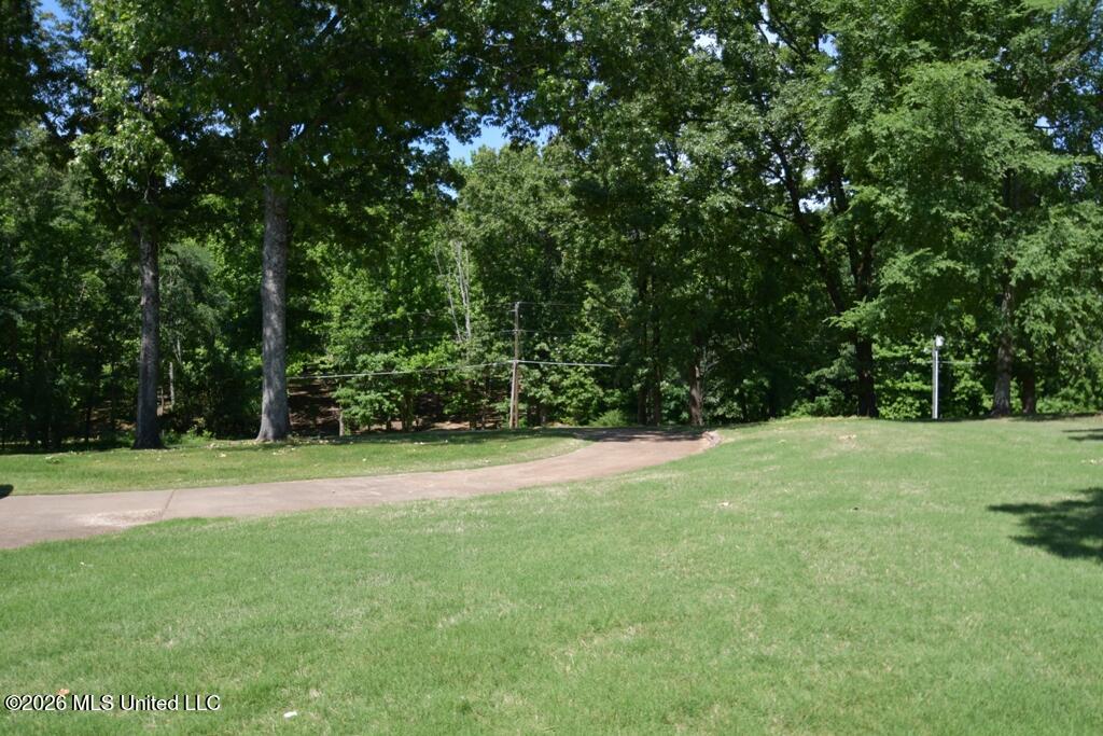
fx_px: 827
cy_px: 368
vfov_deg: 47.9
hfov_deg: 67.4
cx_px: 552
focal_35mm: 27
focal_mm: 18
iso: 200
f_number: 4.2
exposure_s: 1/1600
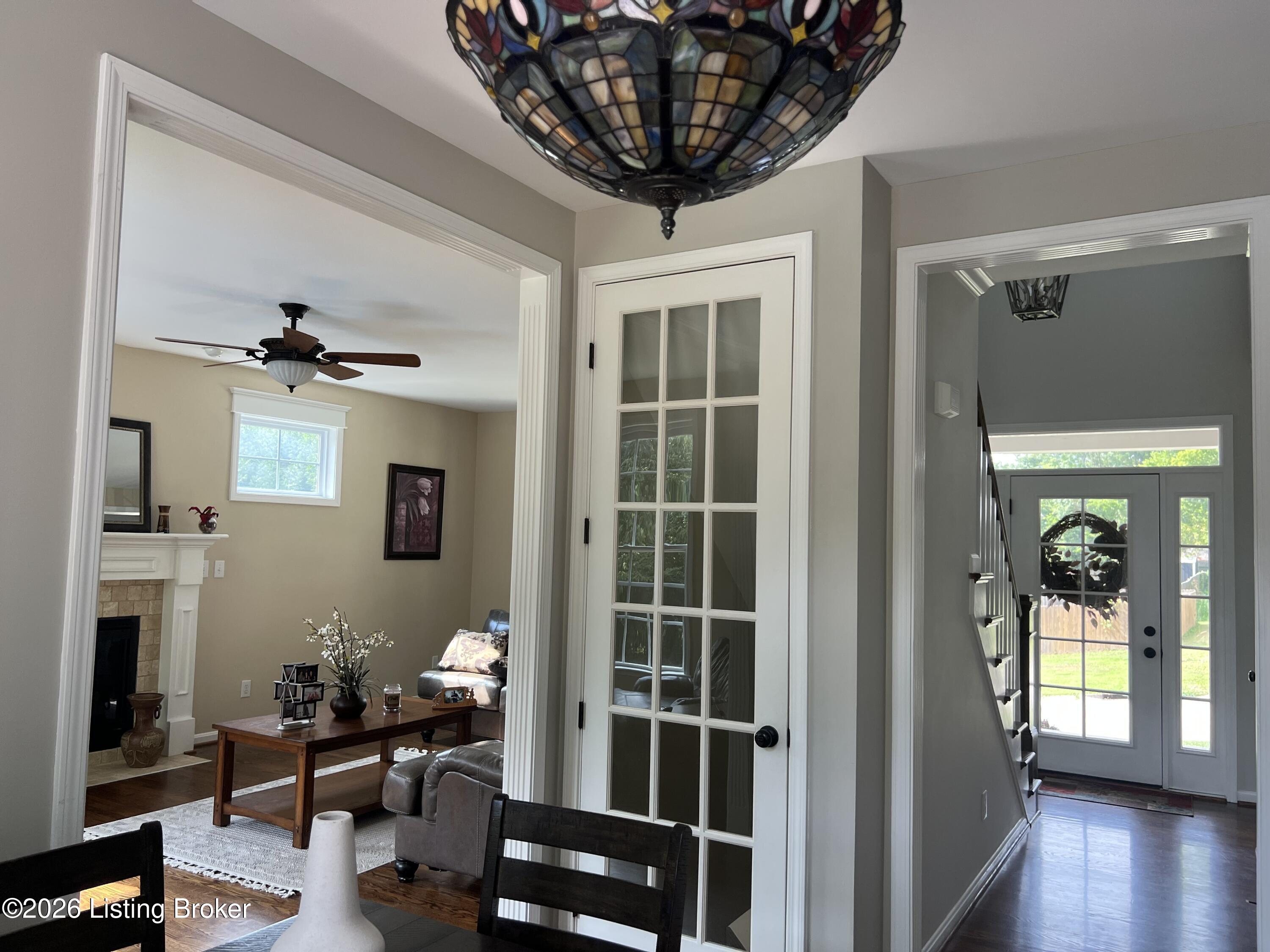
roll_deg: -0.9
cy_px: 476
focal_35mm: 26
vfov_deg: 53.1
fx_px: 954
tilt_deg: +3.4
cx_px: 635
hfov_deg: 67.3
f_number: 1.5
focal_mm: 5.7
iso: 64
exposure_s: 1/128
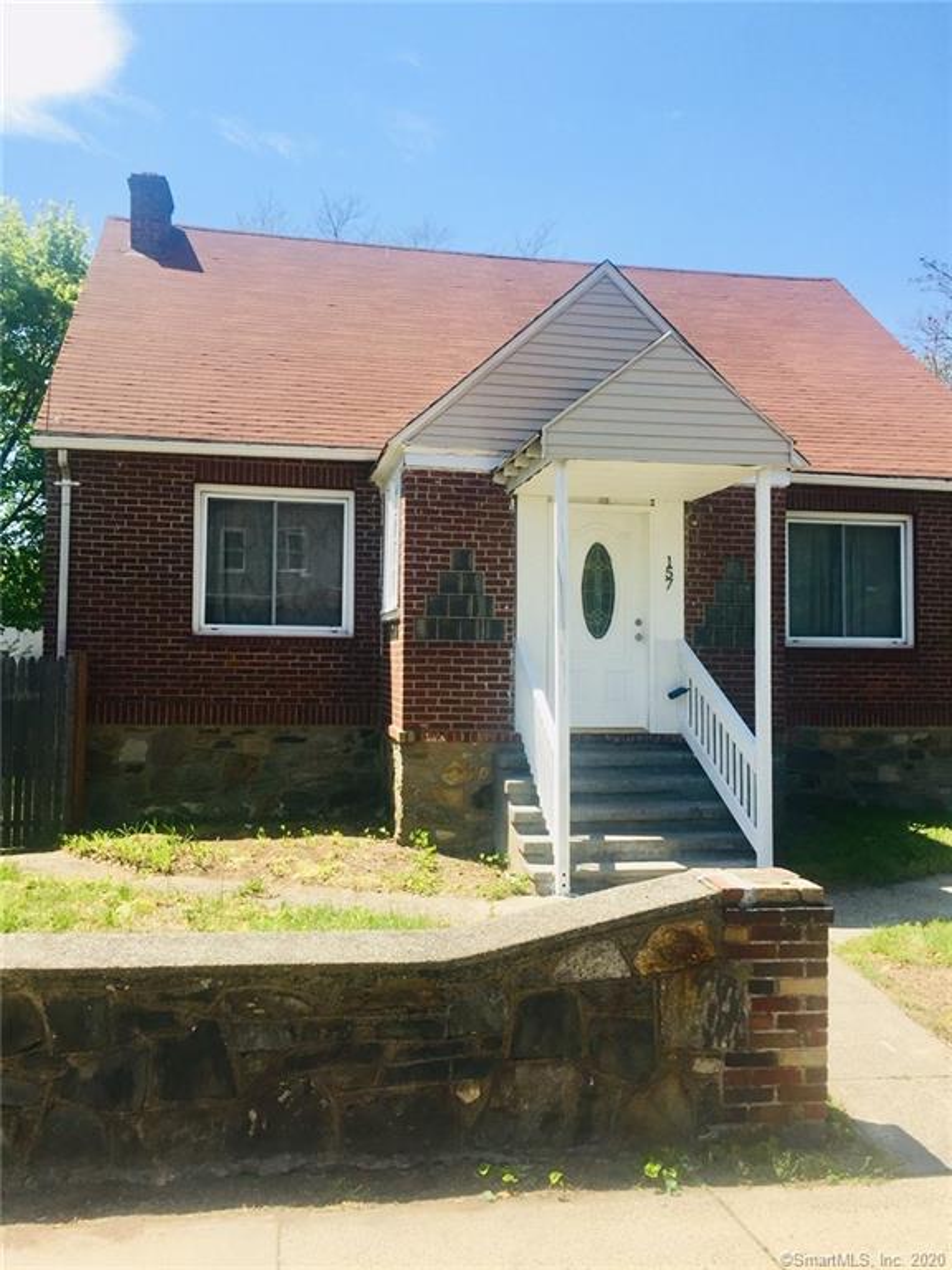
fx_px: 1063
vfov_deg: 61.7
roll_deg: -0.8
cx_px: 476
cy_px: 635
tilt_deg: +3.1
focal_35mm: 29
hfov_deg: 48.2
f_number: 2.2
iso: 32
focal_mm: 4.15
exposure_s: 1/1464
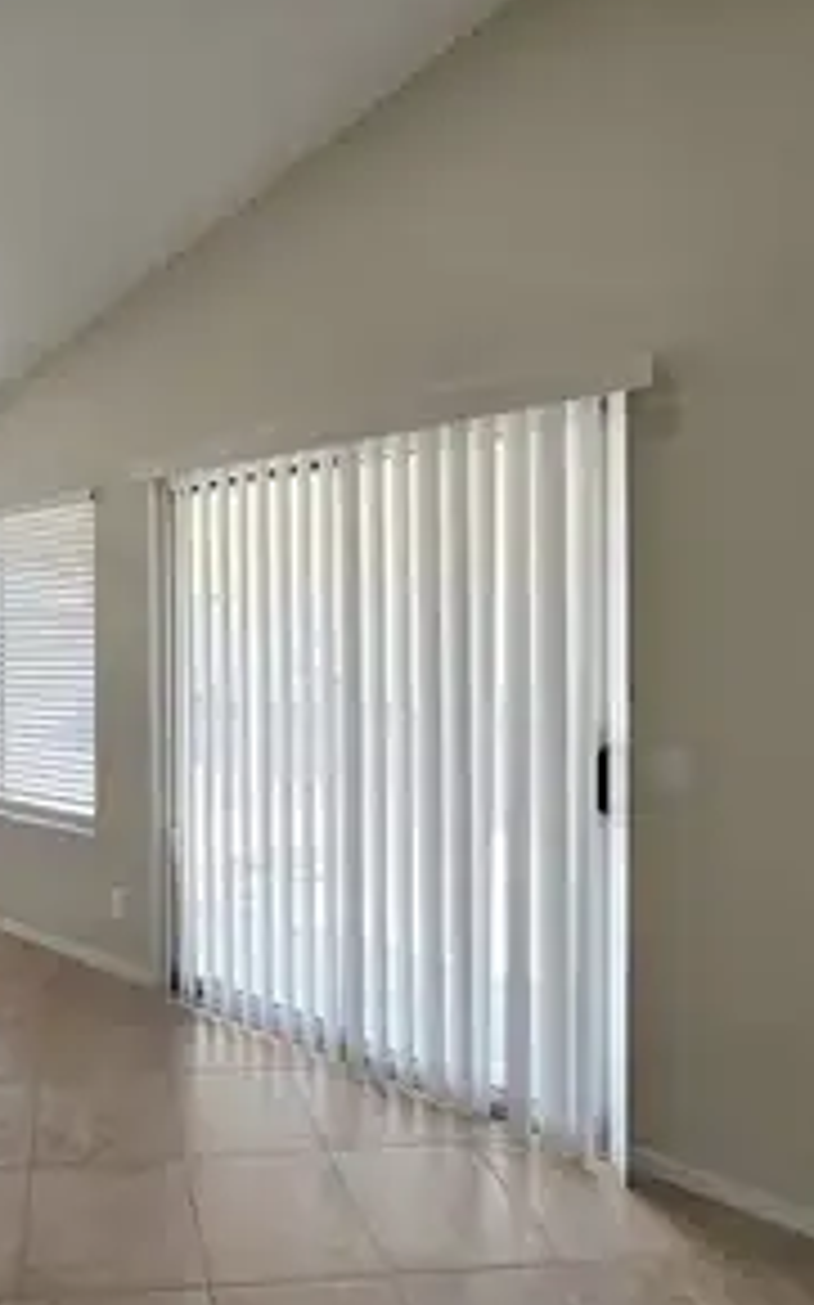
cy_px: 639
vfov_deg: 88.0
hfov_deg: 55.6
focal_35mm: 19
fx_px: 675
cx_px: 112
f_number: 2.2
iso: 50
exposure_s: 1/142
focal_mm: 2.2
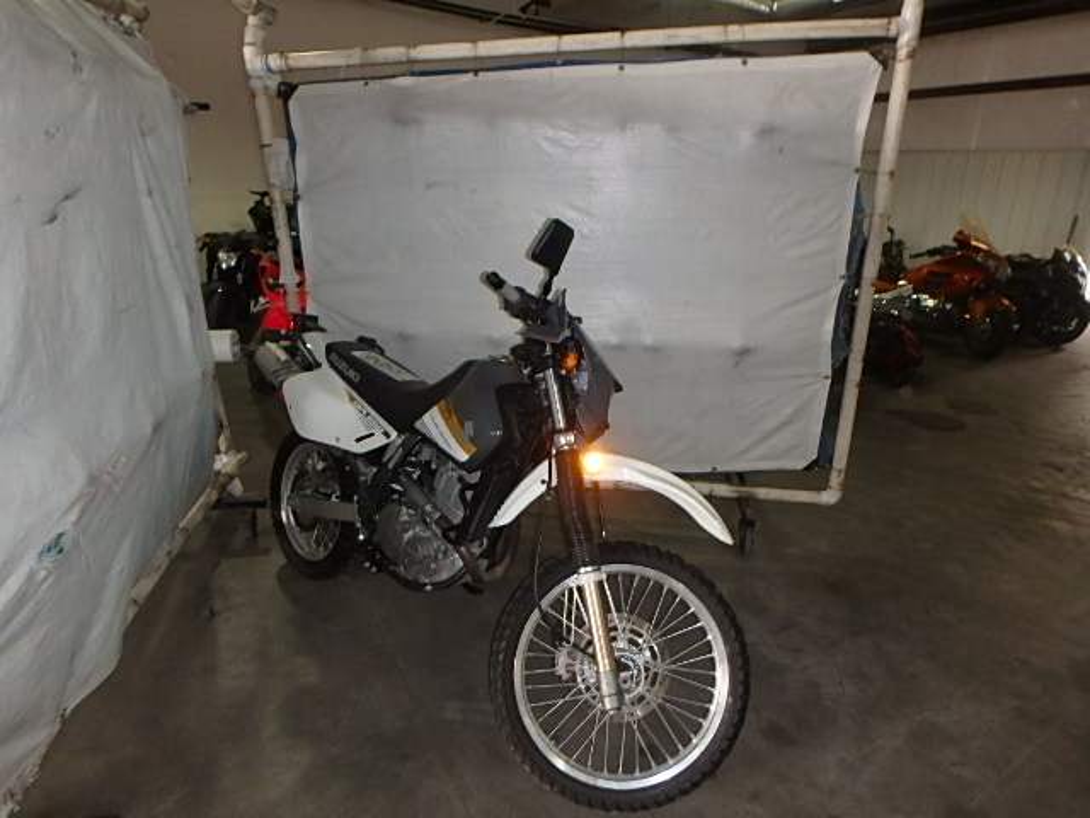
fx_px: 661
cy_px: 409
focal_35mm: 21
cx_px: 545
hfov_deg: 79.0
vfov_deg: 63.4
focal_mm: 3.7
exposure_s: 1/30
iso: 400
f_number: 3.5
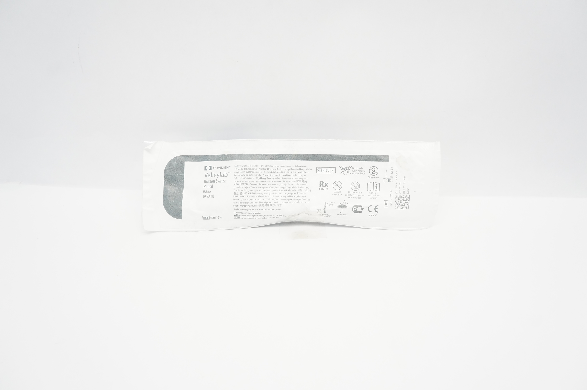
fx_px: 440
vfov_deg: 47.8
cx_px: 294
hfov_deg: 67.4
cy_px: 195
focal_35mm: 27
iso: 800
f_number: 6.3
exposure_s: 1/60
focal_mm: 18
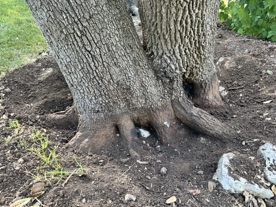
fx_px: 191
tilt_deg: -32.9
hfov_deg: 71.6
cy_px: 104
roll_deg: -0.2
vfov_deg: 56.8
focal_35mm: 24
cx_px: 138
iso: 80
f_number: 1.78
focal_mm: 6.86
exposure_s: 1/121
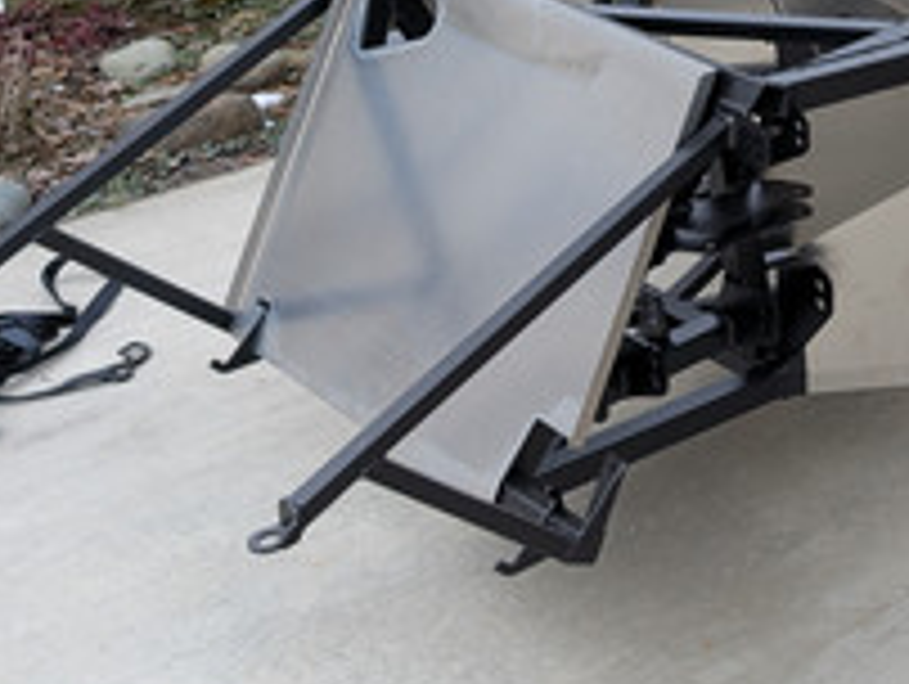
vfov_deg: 18.8
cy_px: -40
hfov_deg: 23.3
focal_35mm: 76
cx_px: 1107
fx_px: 1998
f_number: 1.68
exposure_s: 1/236
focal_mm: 6.9
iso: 37
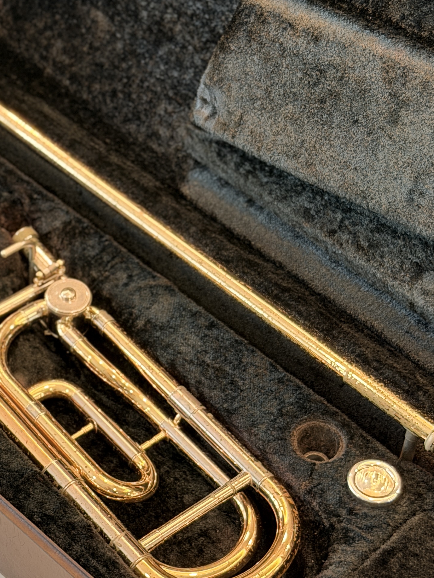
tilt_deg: -45.8
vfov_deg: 19.4
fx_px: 1688
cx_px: 14
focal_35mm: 101
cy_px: 261
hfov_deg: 14.4
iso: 250
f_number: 1.78
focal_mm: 6.76
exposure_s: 1/33
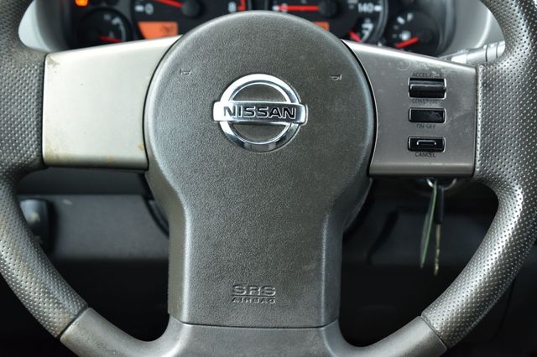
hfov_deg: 26.0
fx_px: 1163
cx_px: 268
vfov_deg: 17.5
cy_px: 178
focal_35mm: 78
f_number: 7.1
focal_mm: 52
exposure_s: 1/25
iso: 400
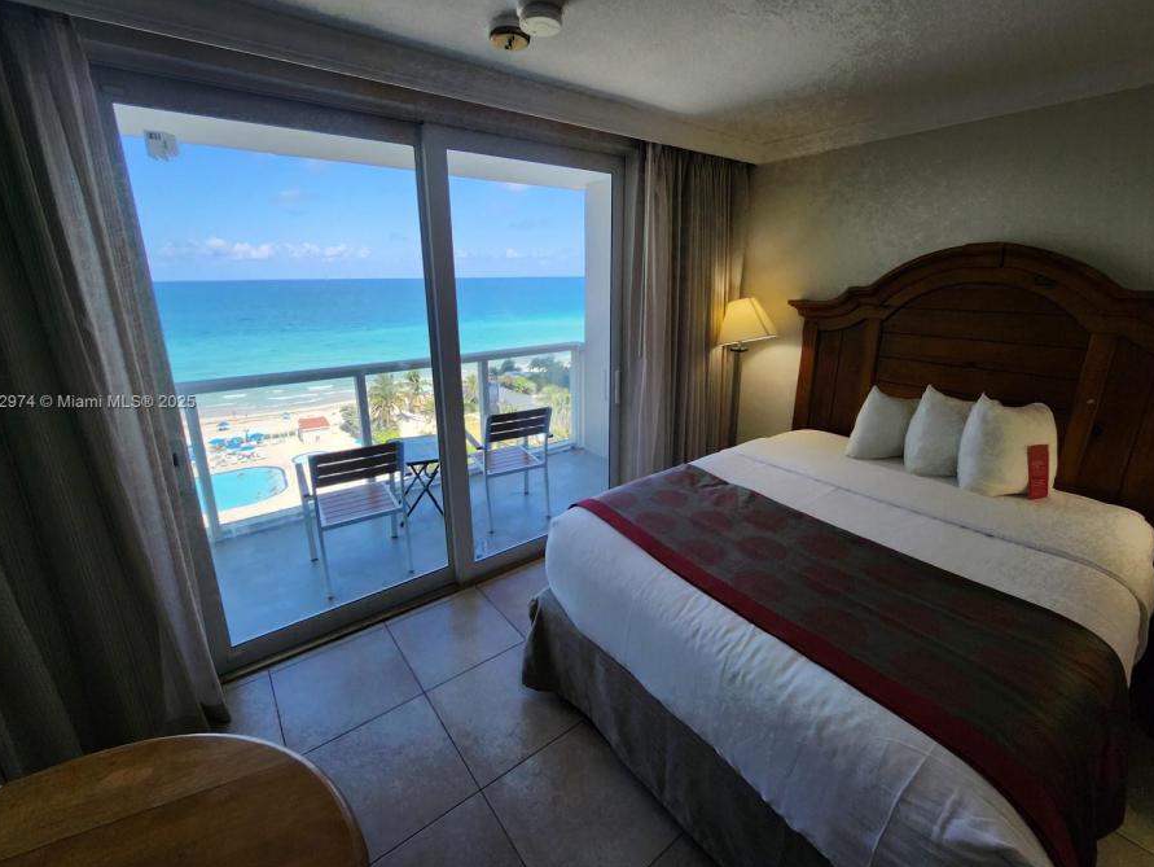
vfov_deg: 85.6
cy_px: 403
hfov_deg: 102.0
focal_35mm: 14
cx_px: 569
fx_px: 467
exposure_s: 1/156
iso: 32
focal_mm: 1.74
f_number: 2.2
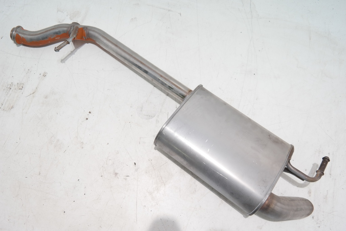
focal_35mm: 27
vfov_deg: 47.9
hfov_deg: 67.4
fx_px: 260
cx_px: 173
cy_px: 116
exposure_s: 1/80
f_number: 3.5
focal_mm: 18
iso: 200
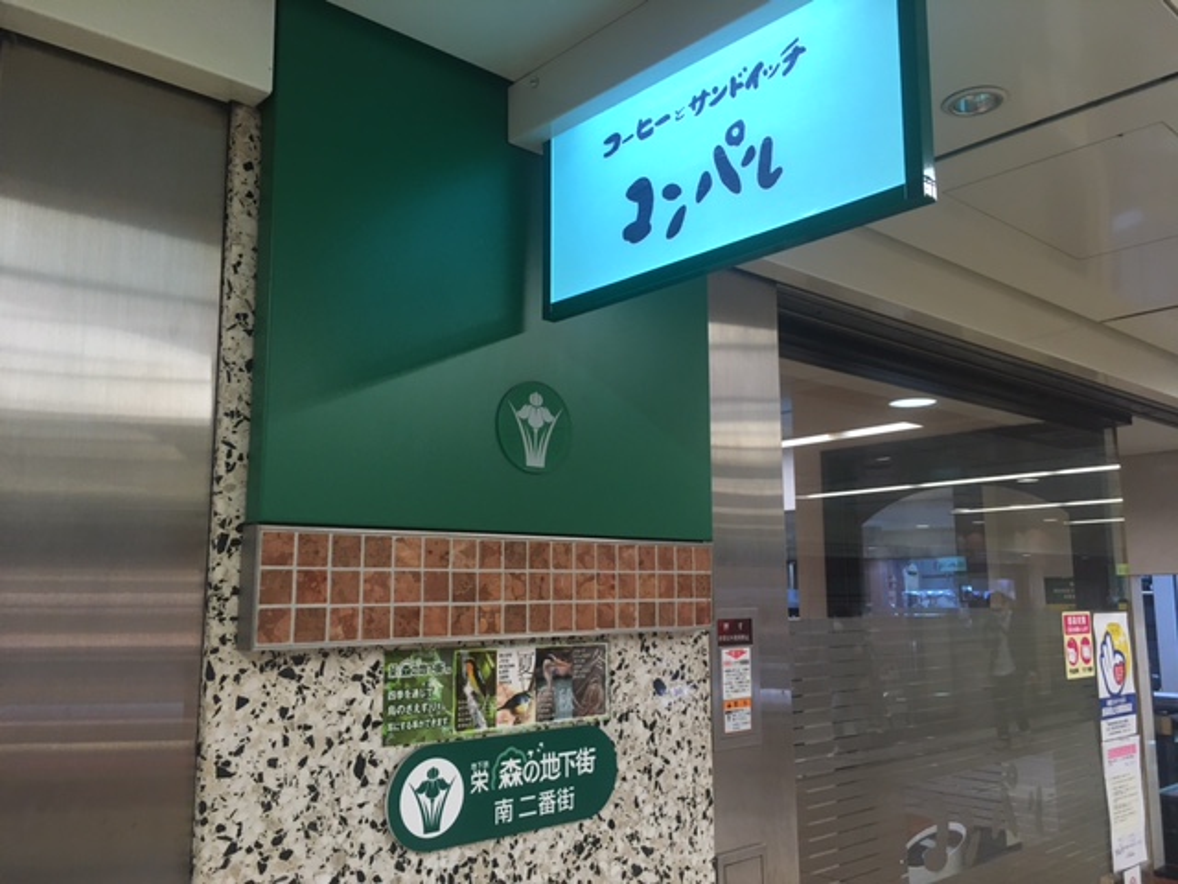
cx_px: 589
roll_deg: -0.3
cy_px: 442
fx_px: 987
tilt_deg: +8.7
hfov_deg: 61.7
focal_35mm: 29
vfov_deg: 48.2
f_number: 2.2
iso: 40
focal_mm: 4.15
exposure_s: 1/30
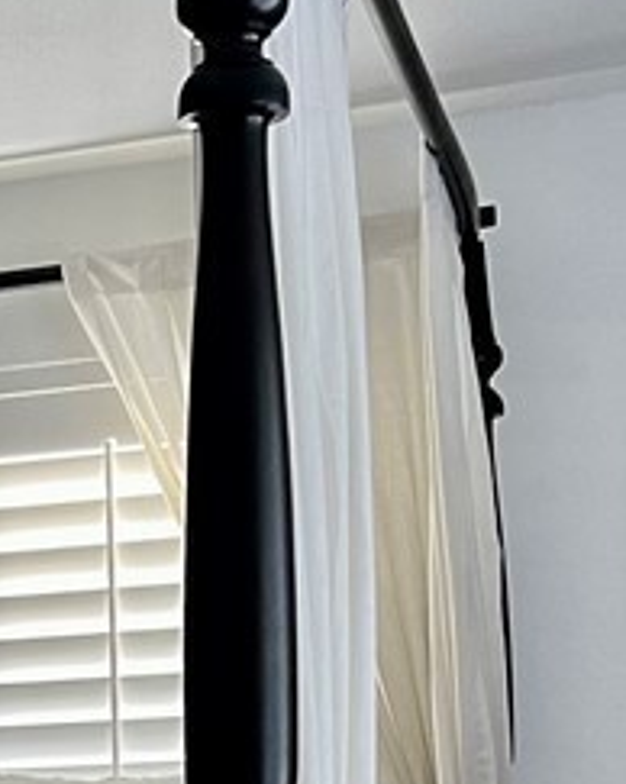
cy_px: 1039
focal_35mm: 107
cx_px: -219
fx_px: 2481
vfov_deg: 16.9
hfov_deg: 13.8
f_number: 1.5
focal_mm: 5.7
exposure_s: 1/60
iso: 160
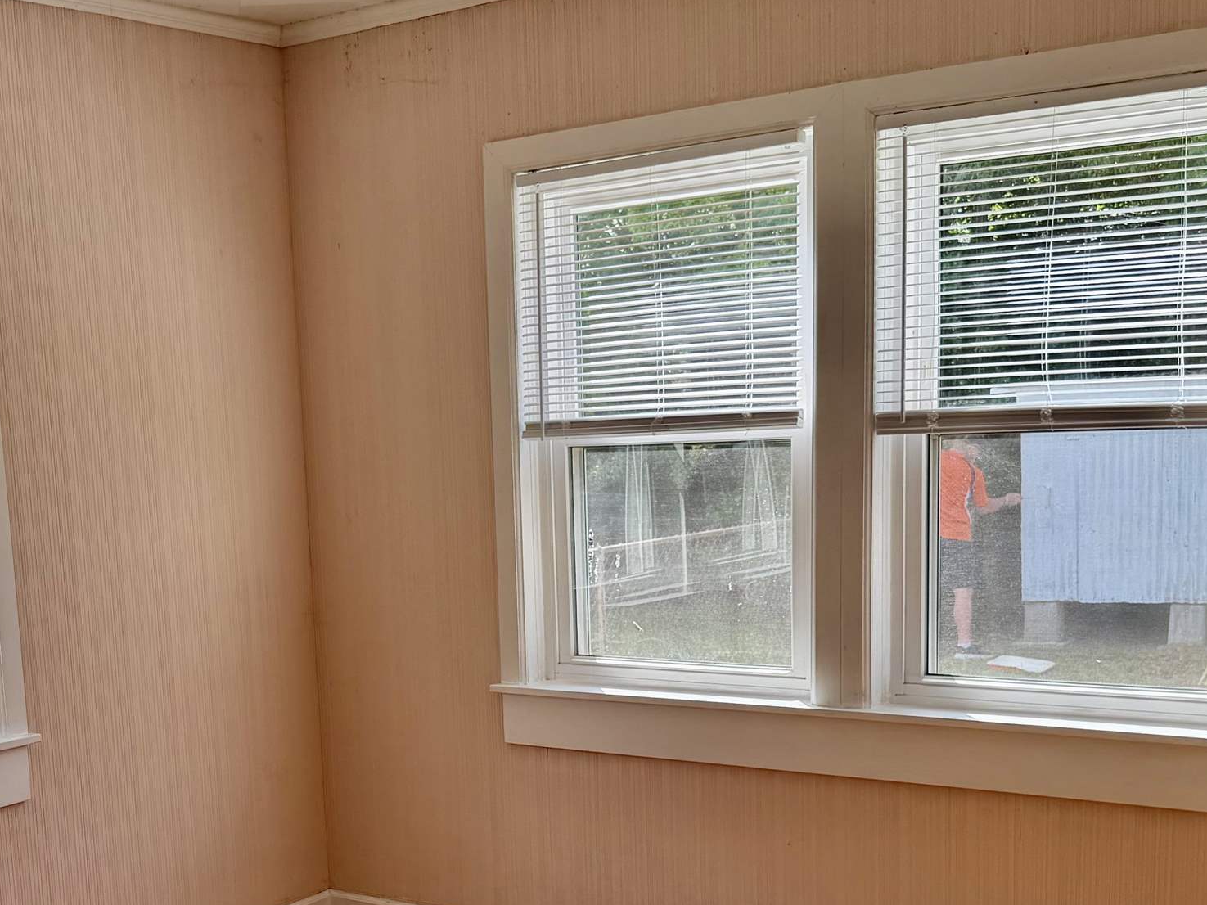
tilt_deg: -10.0
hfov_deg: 37.7
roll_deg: +2.9
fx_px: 1743
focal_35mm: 50
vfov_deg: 28.6
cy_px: 703
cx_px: 380
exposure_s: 1/476
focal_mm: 6.76
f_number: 1.78
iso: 80
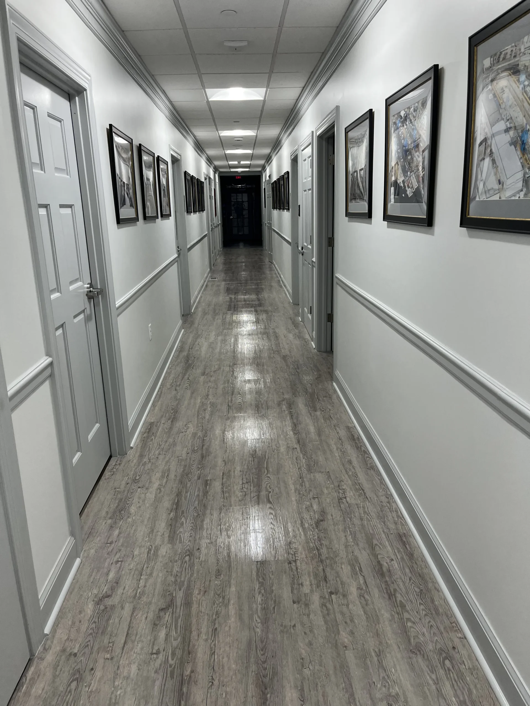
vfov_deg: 67.3
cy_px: 353
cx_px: 265
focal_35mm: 26
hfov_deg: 53.1
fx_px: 531
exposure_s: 1/120
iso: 80
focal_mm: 5.1
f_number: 1.6
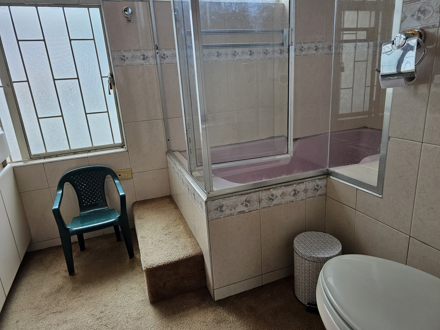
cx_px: 220
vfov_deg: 58.9
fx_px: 292
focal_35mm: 23
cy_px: 165
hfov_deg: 73.9
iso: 160
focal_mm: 6.3
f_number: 1.7
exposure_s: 1/359
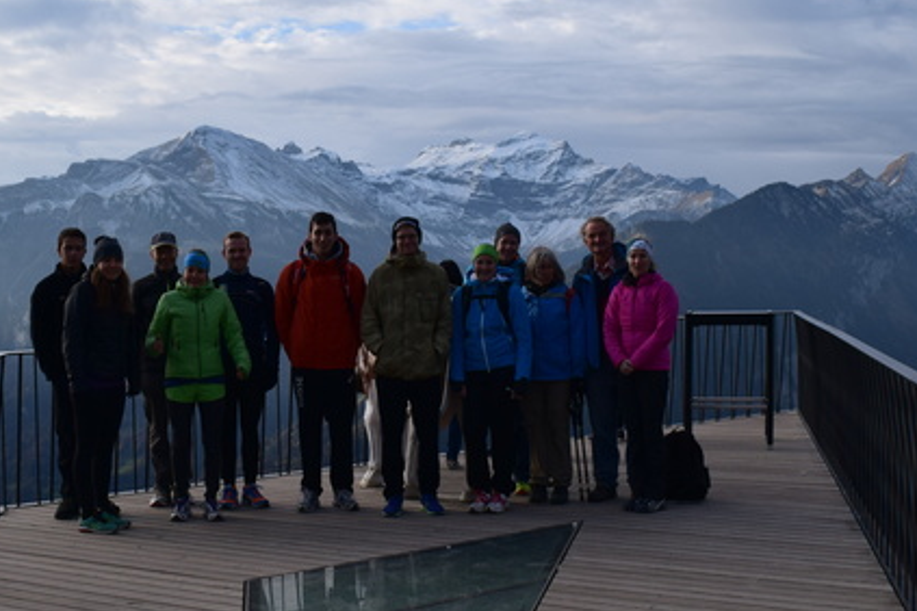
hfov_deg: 35.7
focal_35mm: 56
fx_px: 1423
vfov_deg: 24.2
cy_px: 308
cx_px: 408
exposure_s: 1/400
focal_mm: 21
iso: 400
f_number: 11
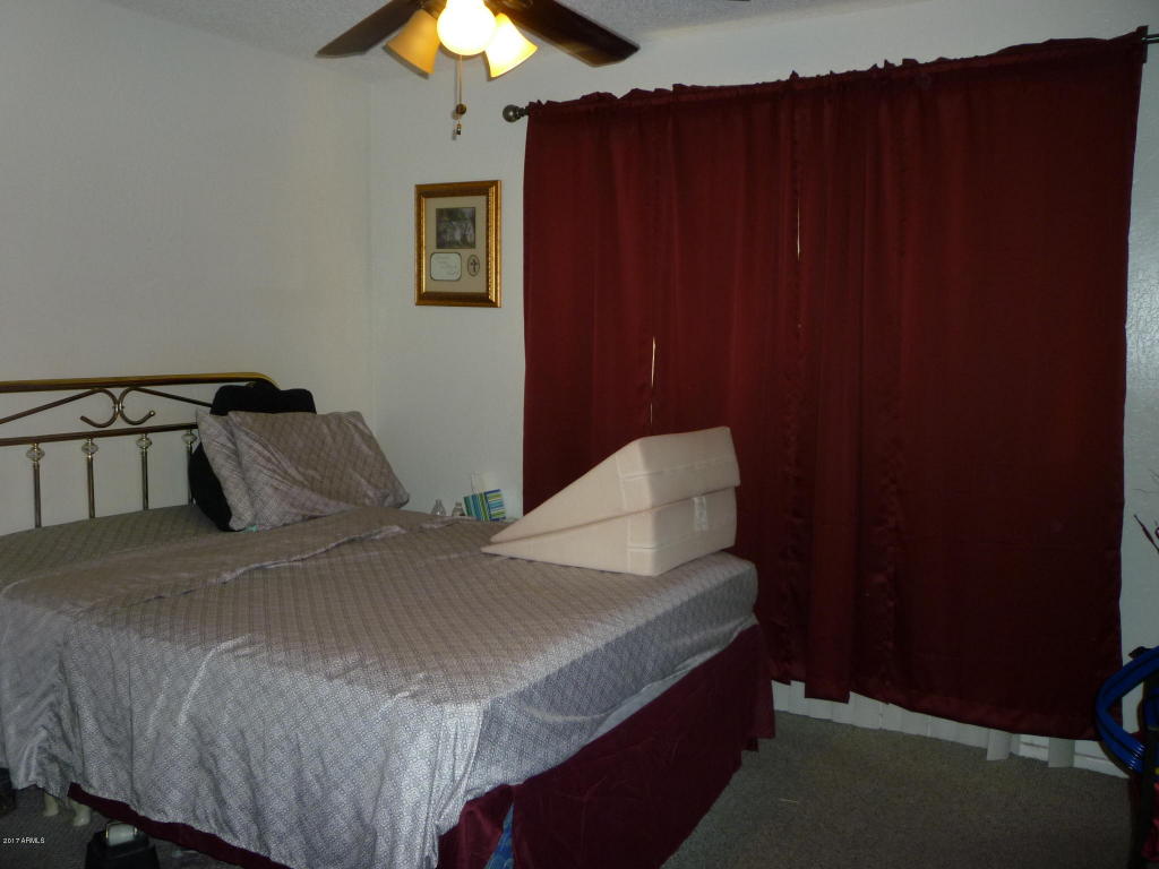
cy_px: 434
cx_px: 580
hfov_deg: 61.7
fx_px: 971
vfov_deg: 48.2
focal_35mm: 29
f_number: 3.3
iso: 160
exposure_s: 1/60
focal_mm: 5.2
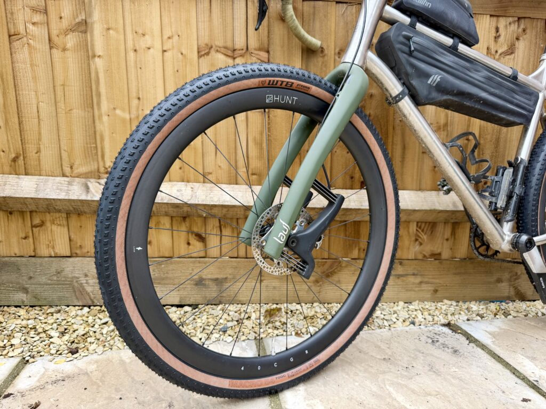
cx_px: 273
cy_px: 204
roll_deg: +1.2
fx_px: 379
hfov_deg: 71.6
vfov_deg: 56.8
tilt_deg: -14.6
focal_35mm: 24
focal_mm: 6.76
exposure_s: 1/121
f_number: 1.78
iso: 80
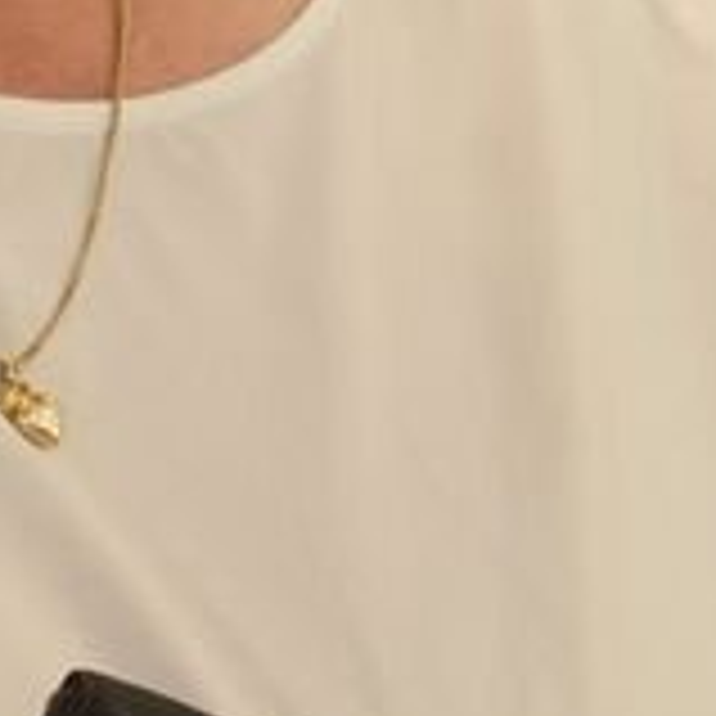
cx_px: -230
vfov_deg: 1.5
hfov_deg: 1.5
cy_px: -128
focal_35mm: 1201
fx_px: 28105
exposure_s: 1/250
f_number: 6.3
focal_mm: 219
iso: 2000
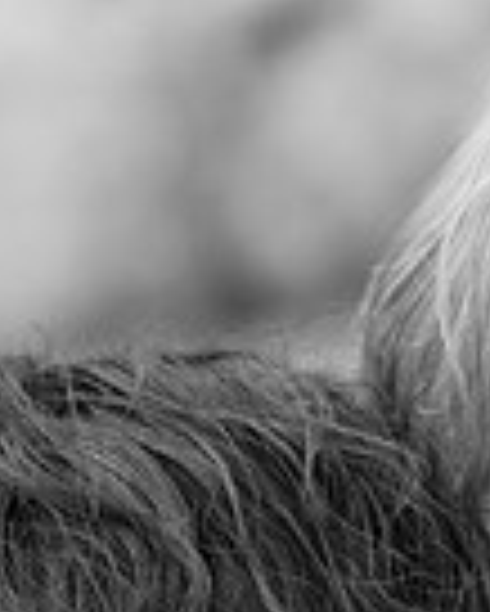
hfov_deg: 5.9
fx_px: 4762
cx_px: 571
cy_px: 788
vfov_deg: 7.3
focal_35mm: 263
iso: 800
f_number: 4.5
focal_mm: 85
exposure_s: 1/250
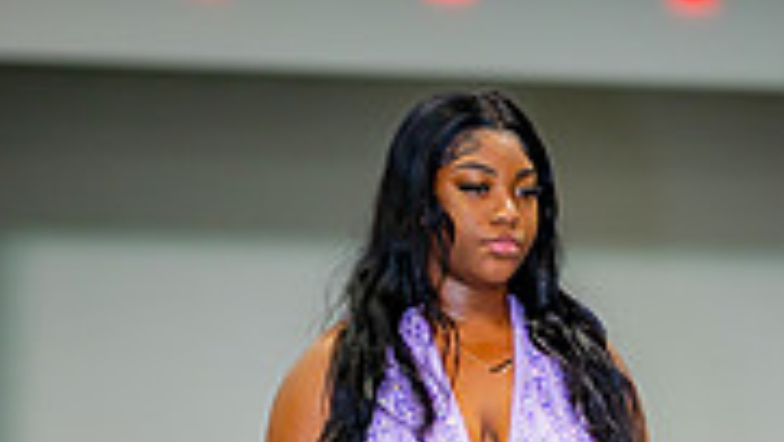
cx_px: 528
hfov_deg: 7.9
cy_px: 971
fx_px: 5699
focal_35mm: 274
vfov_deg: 4.4
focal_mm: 105
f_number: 1.4
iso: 125
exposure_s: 1/125
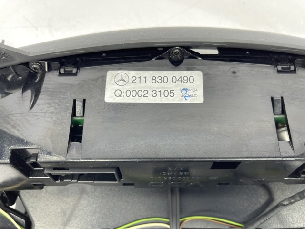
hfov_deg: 69.4
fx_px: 220
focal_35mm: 25
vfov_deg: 54.9
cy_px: 114
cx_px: 152
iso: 80
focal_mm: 5.1
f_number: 1.6
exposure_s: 1/100
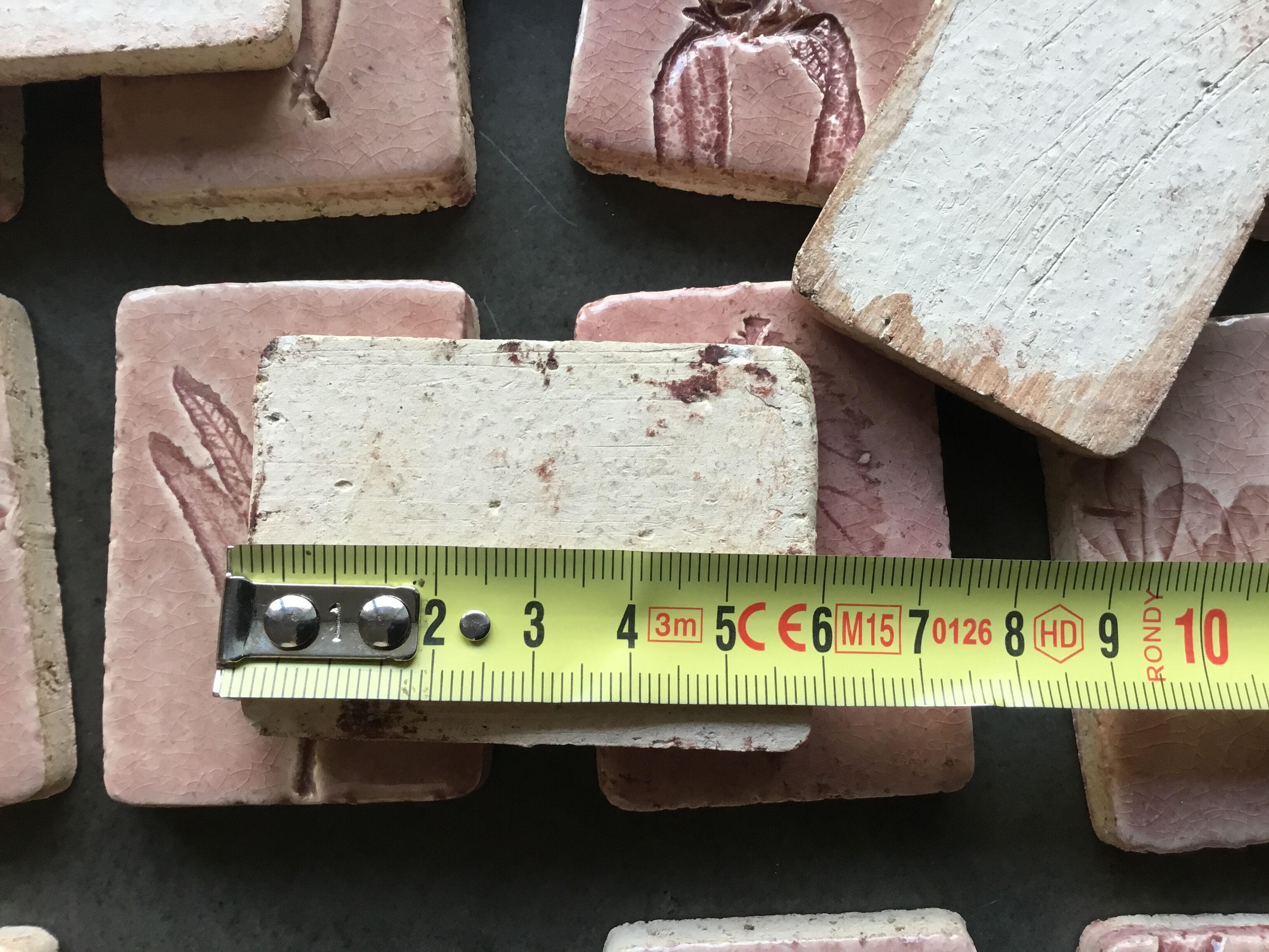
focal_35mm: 31
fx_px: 1136
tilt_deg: -84.4
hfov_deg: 58.4
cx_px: 634
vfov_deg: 45.4
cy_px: 476
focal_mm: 3.3
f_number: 2.4
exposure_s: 1/33
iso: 64
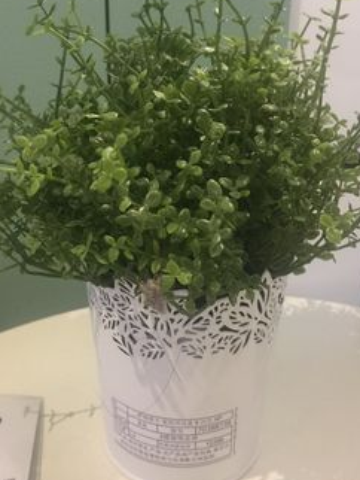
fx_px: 582
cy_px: 230
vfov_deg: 44.8
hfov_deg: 34.4
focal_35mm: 42
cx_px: 177
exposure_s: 1/17
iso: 80
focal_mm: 4.15
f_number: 2.2
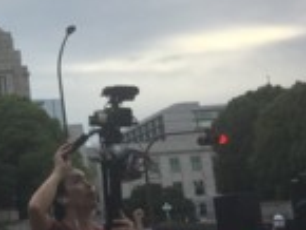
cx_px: -129
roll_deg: +2.1
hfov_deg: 19.4
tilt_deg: +10.2
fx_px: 796
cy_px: 137
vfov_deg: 16.4
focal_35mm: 90
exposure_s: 1/298
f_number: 2.2
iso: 25
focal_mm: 4.15
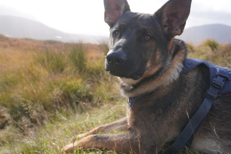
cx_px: 110
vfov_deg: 34.2
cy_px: 65
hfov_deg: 49.5
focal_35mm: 39
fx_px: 250
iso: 100
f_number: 4.5
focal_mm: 22
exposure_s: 1/250
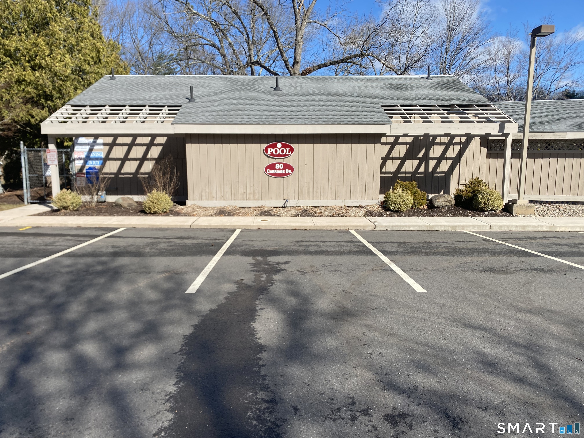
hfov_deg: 67.3
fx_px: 439
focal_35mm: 26
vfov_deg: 53.1
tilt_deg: -8.3
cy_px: 219
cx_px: 292
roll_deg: +0.4
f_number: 1.8
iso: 32
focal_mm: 4.25
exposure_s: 1/2625
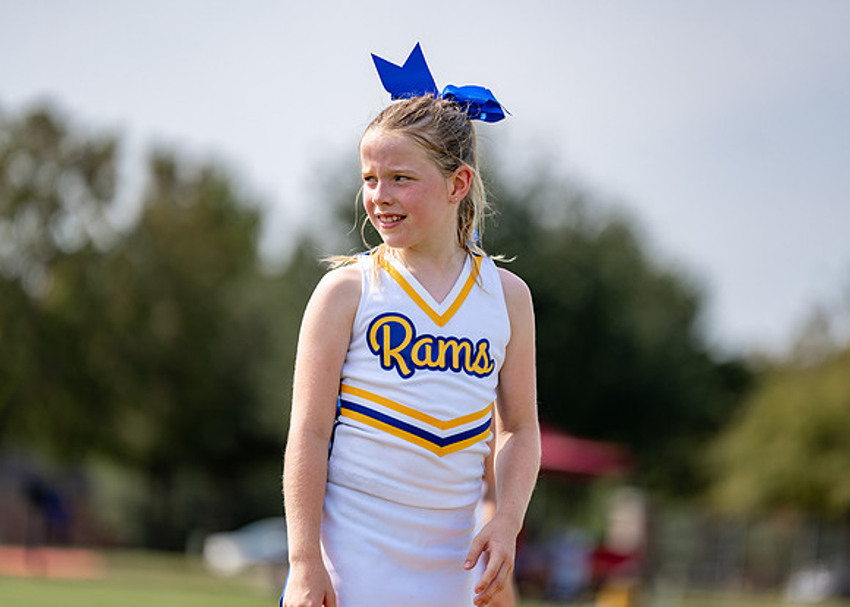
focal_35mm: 211
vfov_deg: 6.8
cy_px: 304
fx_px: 5089
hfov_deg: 9.5
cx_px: 425
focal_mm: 200
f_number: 2.8
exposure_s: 1/1600
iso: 100
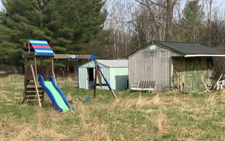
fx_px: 374
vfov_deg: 20.9
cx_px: 133
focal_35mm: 61
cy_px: 124
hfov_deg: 33.4
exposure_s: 1/1675
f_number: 1.8
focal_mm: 3
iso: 16
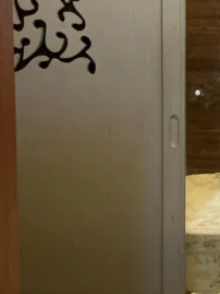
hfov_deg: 19.8
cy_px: 109
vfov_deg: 28.0
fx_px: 584
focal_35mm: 69
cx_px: 274
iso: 200
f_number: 1.8
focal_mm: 3
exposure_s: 1/50
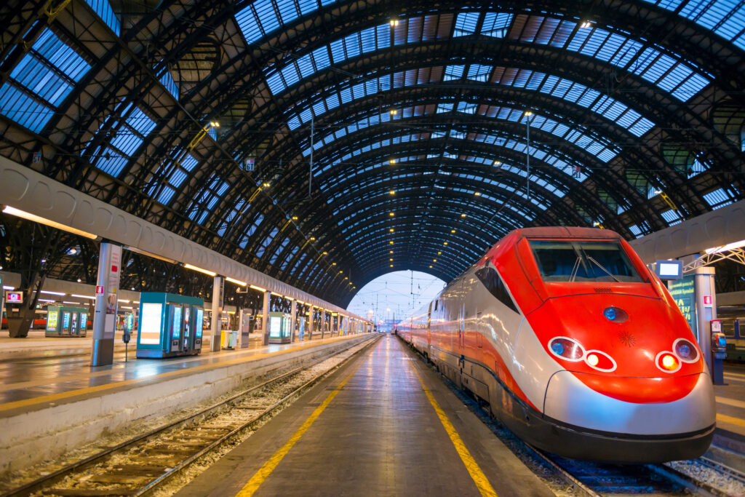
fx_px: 600
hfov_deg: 63.7
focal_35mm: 29
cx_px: 372
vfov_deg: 45.0
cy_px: 248
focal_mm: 29
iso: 1250
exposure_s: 1/125
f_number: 2.8
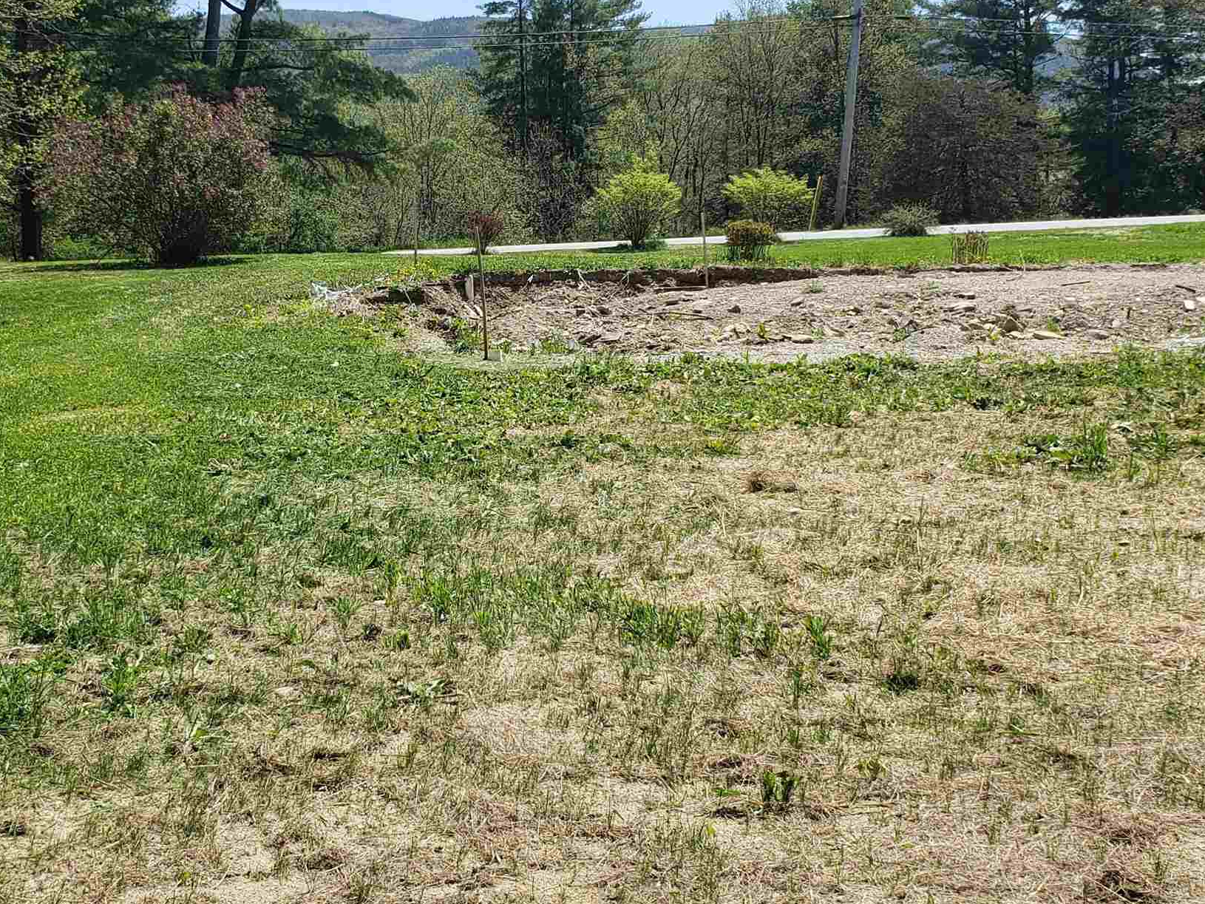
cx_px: 503
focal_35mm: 49
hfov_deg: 38.8
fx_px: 1706
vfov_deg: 29.4
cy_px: 269
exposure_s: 1/1154
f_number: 2.4
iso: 50
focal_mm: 4.3
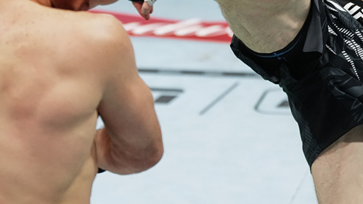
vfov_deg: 6.4
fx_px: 1810
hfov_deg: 11.5
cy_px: -21
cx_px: 211
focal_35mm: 188
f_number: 2.8
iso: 3200
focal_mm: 78
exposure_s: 1/1250
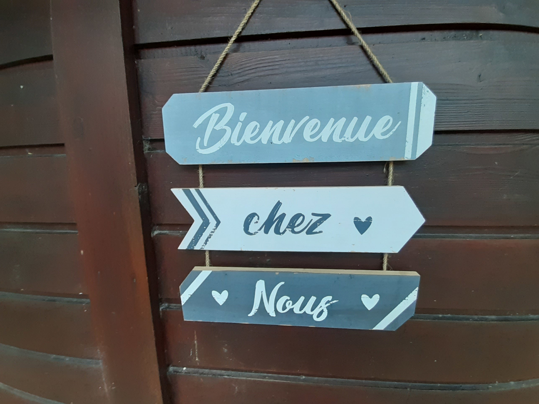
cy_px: 202
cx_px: 270
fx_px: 202
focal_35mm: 13
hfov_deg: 106.2
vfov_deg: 89.9
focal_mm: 1.13
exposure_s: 1/50
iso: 200
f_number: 2.2
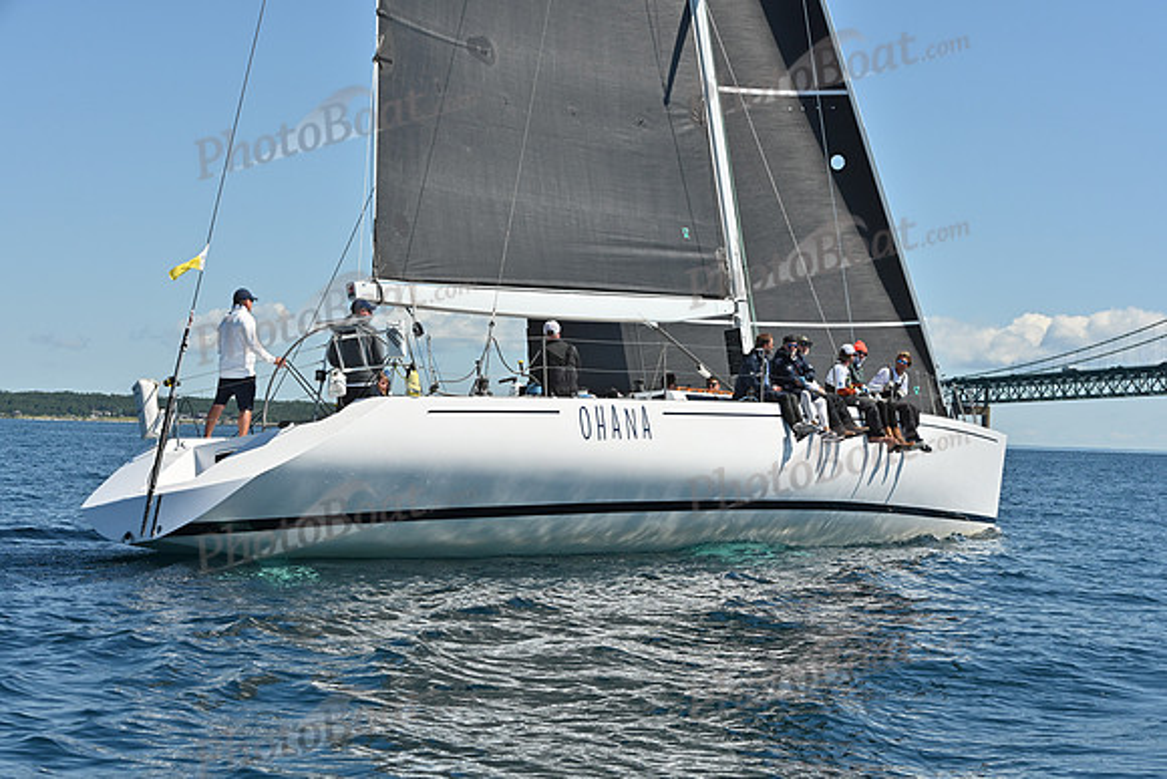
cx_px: 584
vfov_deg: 19.5
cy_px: 390
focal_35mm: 70
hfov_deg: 28.8
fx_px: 2270
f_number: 9
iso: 320
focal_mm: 70
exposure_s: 1/1000
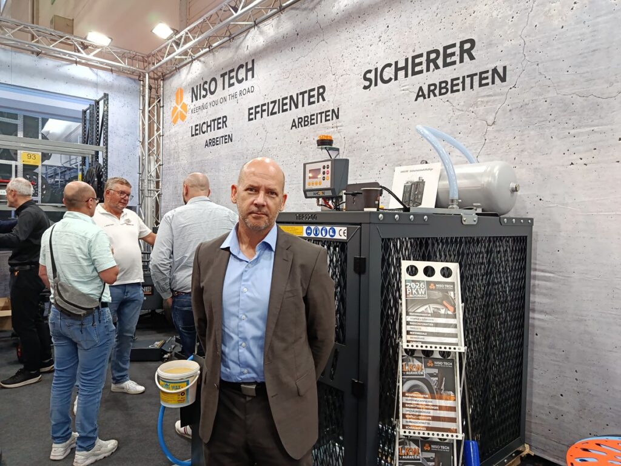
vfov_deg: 56.8
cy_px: 233
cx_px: 310
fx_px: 431
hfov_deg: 71.6
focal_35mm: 24
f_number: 1.7
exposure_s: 1/100
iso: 426
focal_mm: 5.24
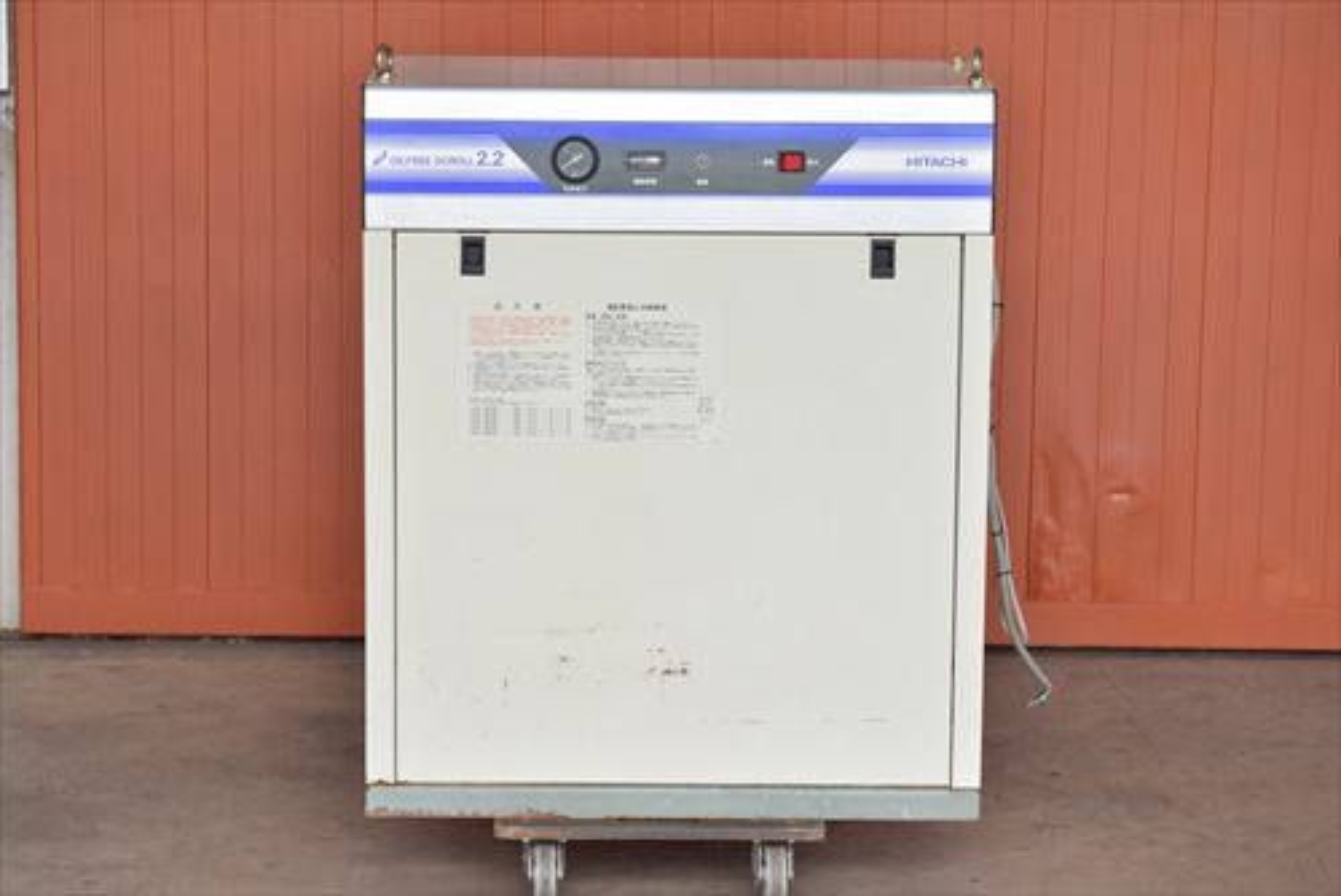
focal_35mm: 108
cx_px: 670
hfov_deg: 18.9
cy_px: 448
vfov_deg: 12.7
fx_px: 4025
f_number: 6.3
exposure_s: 1/800
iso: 1250
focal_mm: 72
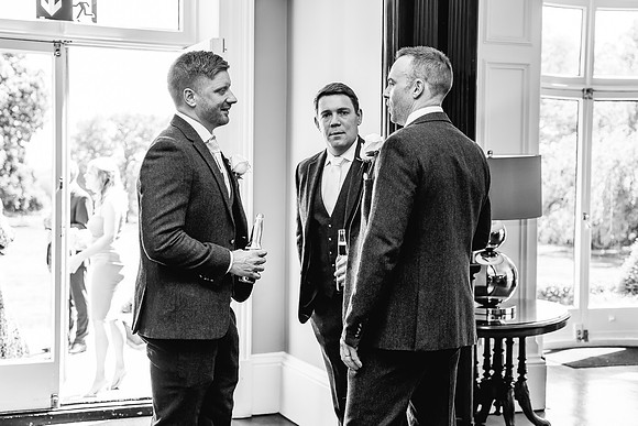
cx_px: 319
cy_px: 213
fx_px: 1093
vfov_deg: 22.0
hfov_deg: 32.6
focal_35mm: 62
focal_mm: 60
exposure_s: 1/200
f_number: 5
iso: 800
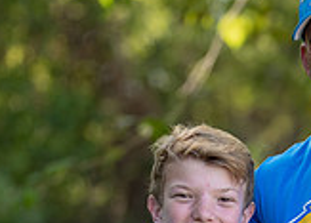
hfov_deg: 9.7
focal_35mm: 206
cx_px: 307
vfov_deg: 7.0
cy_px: 277
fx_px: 1823
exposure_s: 1/1600
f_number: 1.2
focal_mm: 50
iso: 100
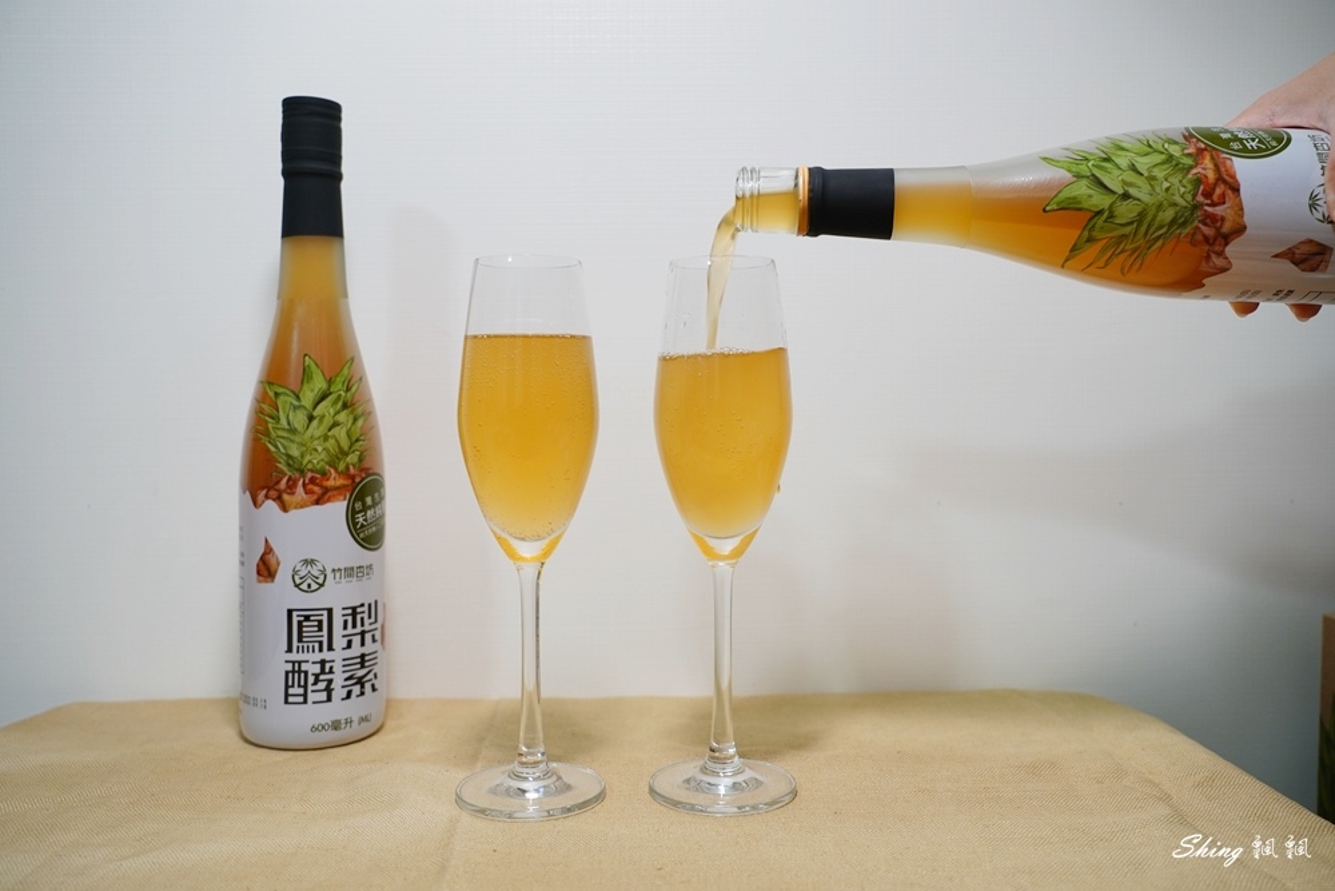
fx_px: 1113
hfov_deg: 61.9
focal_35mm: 30
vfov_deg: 43.6
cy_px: 446
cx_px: 668
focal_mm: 30
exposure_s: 1/30
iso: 400
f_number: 5
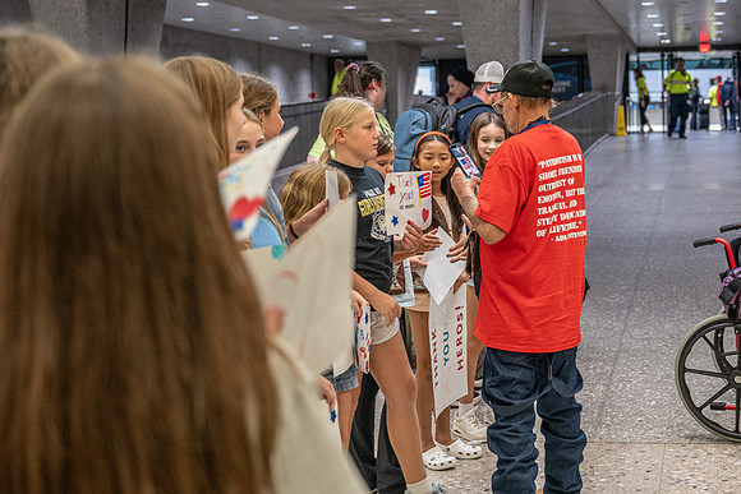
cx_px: 514
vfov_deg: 23.7
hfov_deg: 34.7
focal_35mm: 57
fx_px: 1171
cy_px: 151
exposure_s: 1/200
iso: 1600
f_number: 2.8
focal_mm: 41
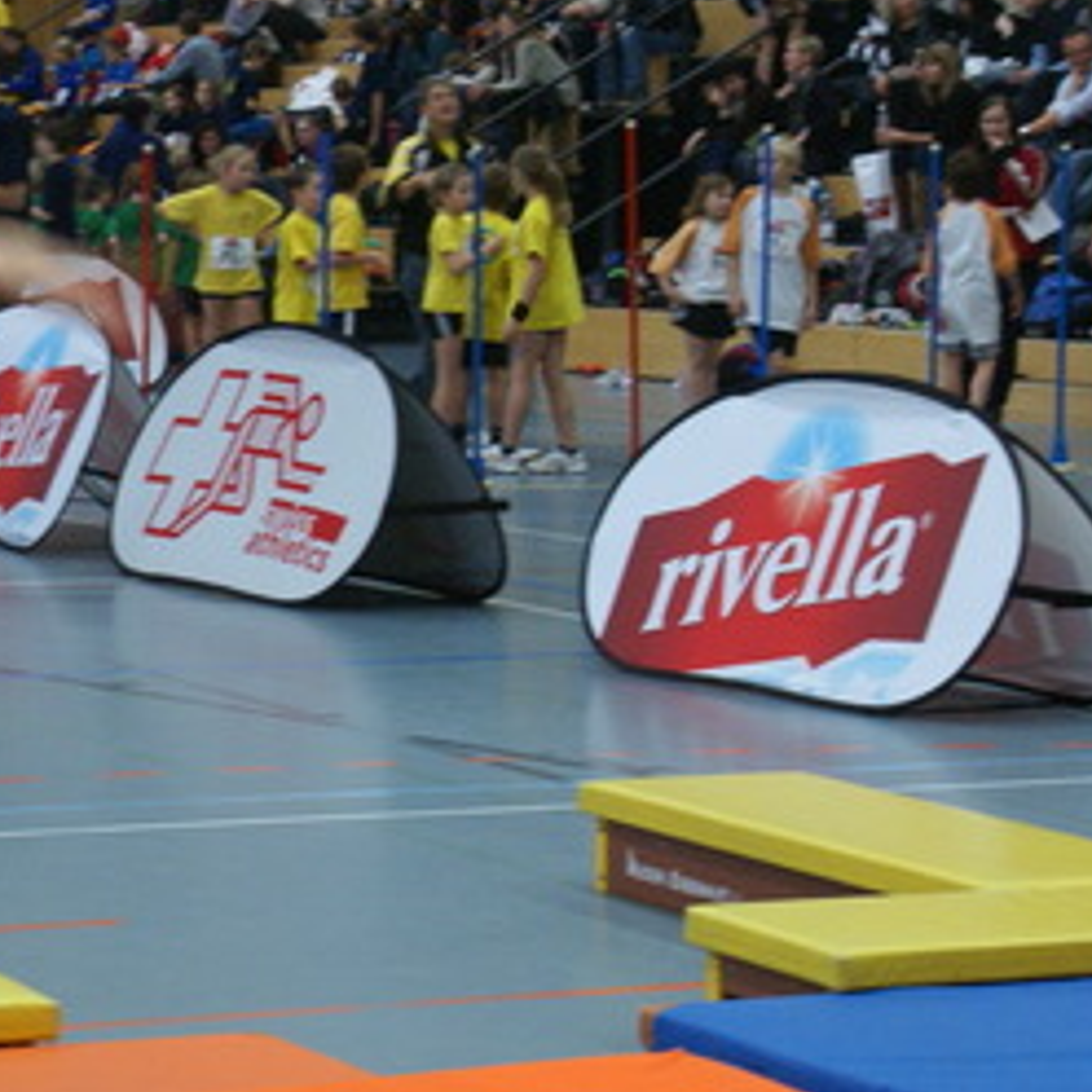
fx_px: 4961
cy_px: 616
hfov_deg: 12.4
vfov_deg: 12.6
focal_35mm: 139
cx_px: -35
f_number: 5.6
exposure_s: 1/40
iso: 800
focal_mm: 50
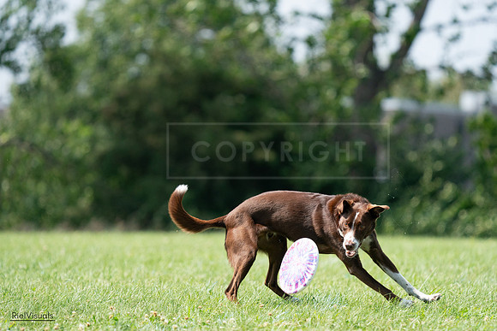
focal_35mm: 368
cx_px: 248
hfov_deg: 5.6
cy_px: 166
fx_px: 5081
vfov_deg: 3.7
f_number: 6.3
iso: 2000
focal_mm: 368
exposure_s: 1/4000
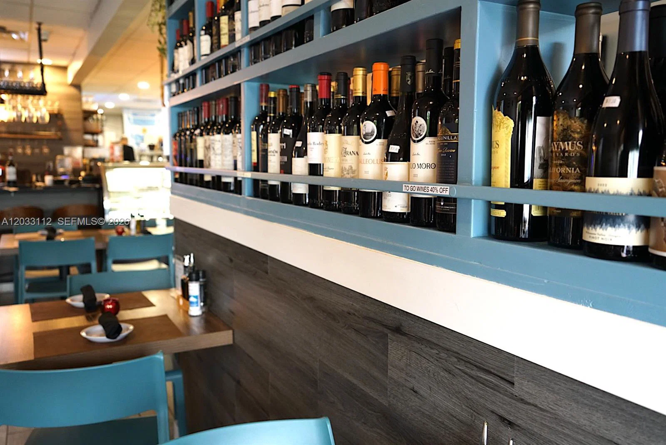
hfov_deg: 61.9
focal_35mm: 30
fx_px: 555
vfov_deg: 43.7
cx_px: 333
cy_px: 222
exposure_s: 1/50
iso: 2000
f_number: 4.5
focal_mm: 30
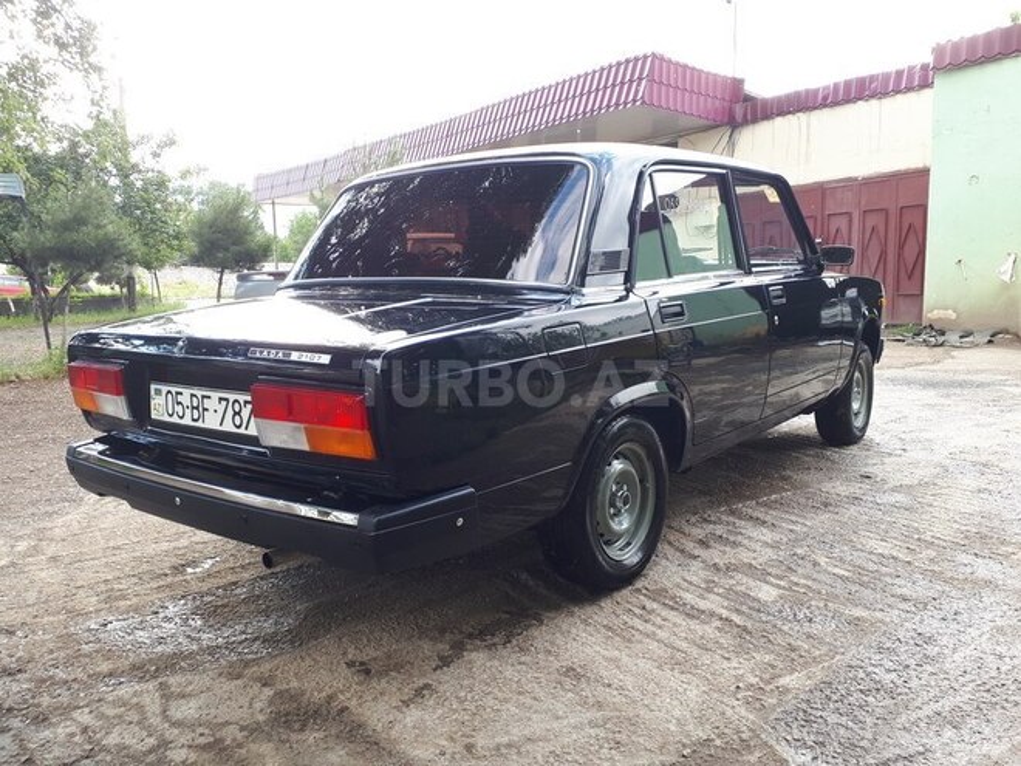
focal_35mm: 27
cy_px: 383
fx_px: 796
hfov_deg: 65.3
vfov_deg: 51.4
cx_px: 510
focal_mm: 3.6
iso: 40
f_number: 1.9
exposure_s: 1/104
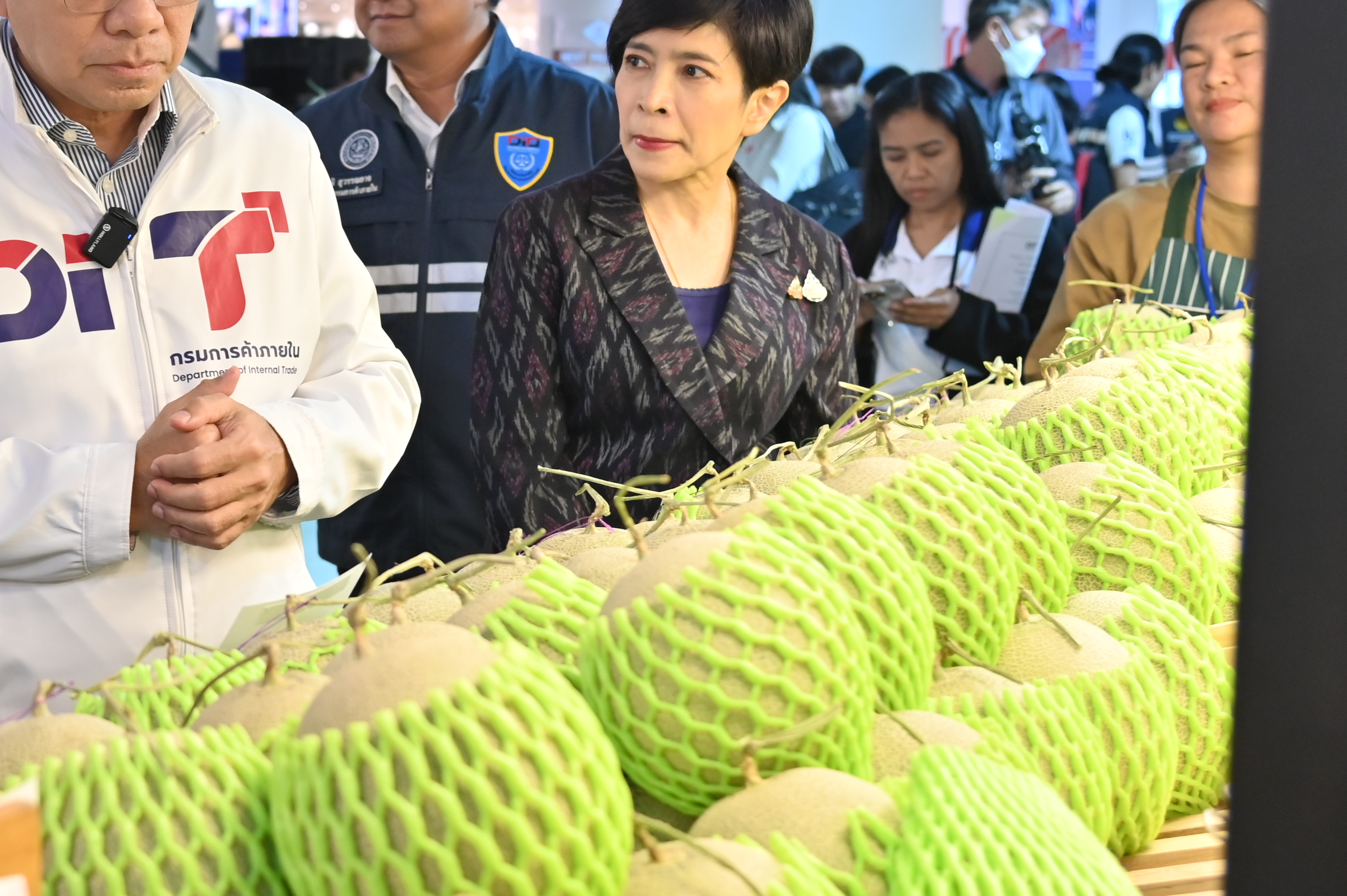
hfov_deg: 25.9
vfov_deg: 17.9
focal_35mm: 76
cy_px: 338
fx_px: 2842
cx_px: 166
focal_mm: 34
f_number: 4
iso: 640
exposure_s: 1/160
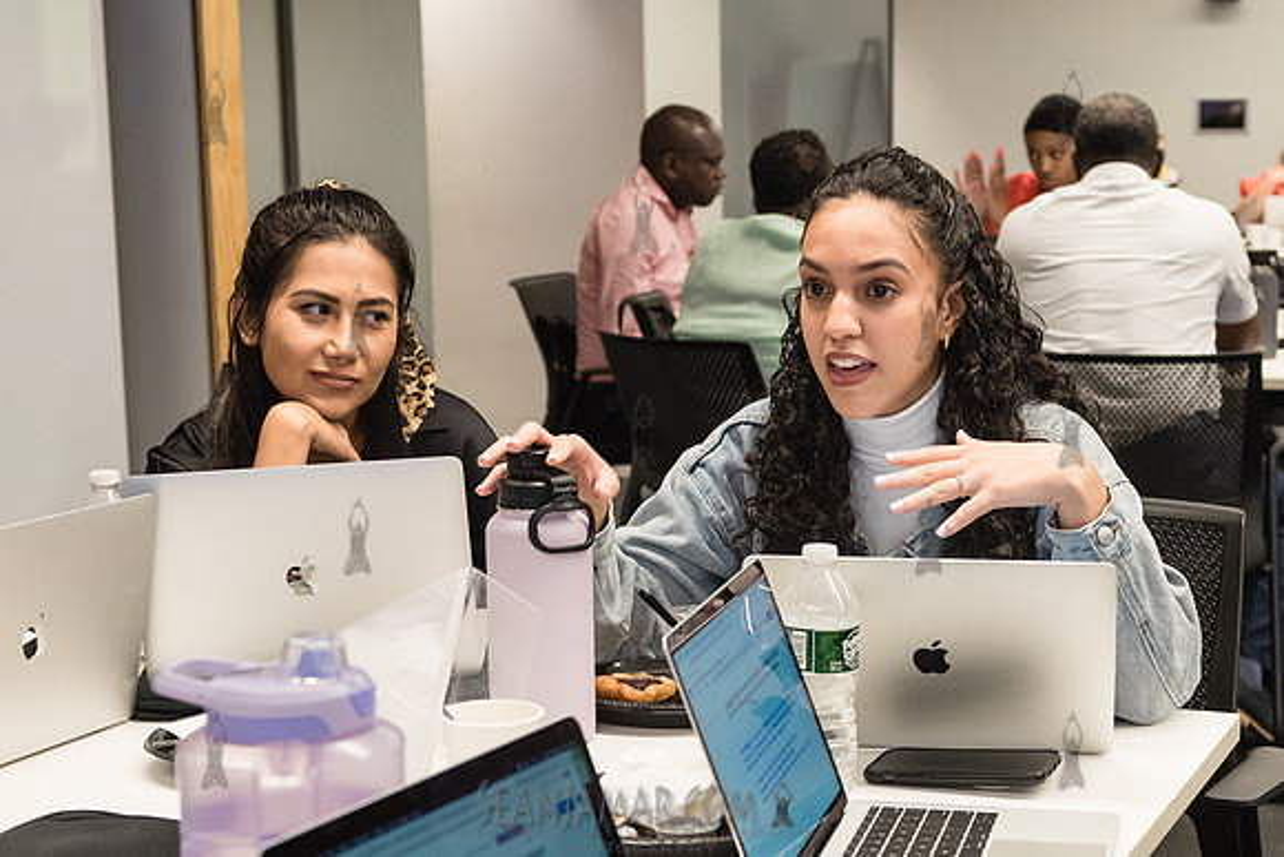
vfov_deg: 20.1
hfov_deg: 29.6
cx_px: 834
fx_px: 2412
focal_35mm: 68
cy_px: 542
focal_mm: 35
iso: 2000
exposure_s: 1/320
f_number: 4
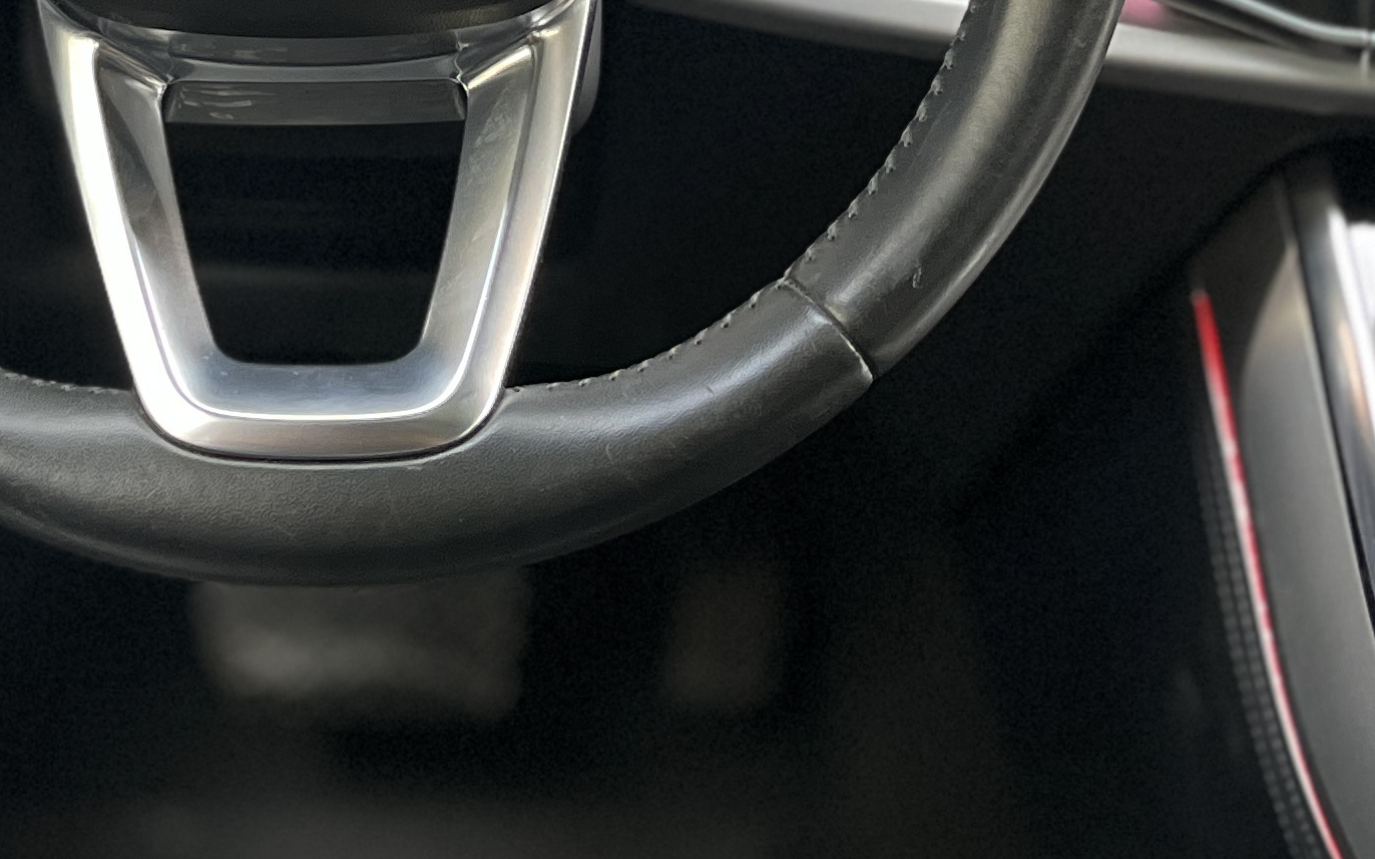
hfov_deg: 25.0
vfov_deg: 14.8
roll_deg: -1.8
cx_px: 213
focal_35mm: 81
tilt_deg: -12.1
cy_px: -469
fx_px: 3035
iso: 250
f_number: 1.6
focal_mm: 5.1
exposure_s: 1/60
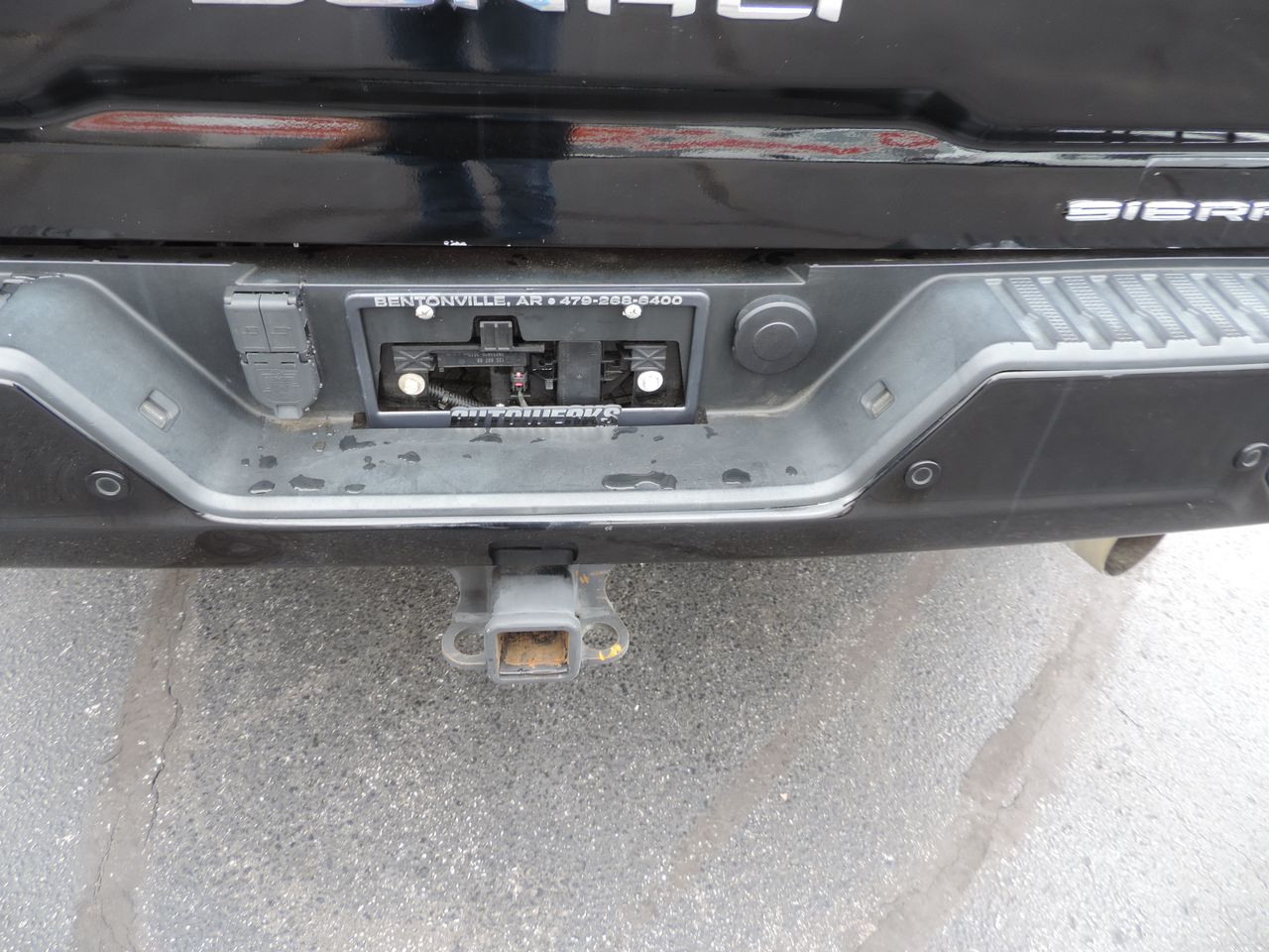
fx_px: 880
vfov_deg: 56.8
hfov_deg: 71.6
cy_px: 476
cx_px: 634
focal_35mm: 24
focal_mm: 4.3
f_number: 3
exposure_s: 1/40
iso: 80
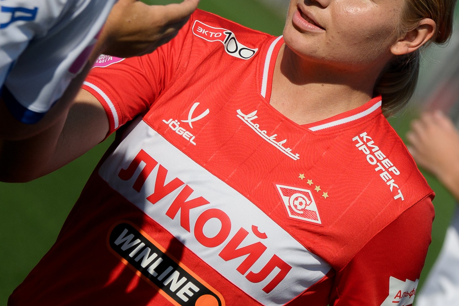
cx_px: 357
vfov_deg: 1.8
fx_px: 9956
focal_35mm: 781
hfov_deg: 2.6
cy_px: 43
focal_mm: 200
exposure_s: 1/2500
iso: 320
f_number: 5
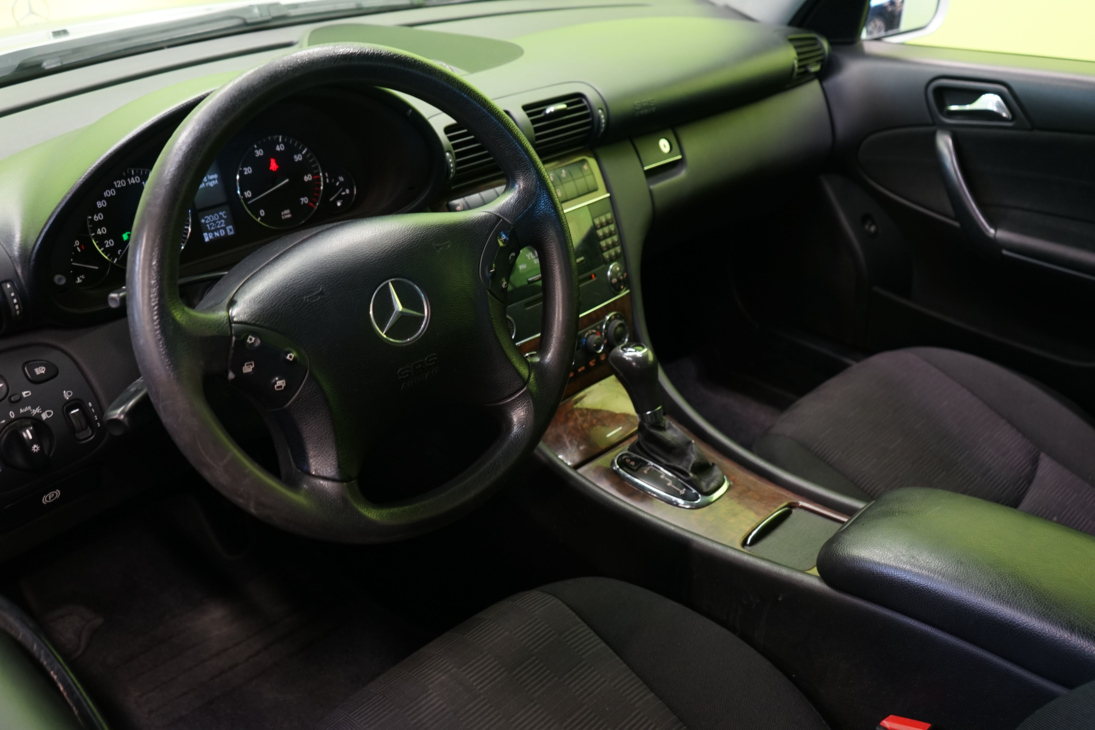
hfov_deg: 60.3
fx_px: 943
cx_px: 548
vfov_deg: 42.3
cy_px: 365
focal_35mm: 31
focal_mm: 31
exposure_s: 1/10
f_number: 4.5
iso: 800
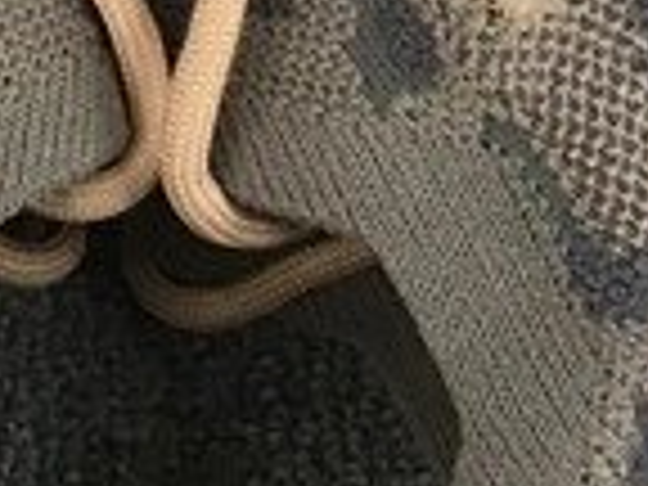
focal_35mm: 194
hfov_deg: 10.1
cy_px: -331
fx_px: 3632
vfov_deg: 7.5
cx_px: -68
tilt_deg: -57.3
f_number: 2.4
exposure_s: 1/33
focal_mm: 3.3
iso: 32
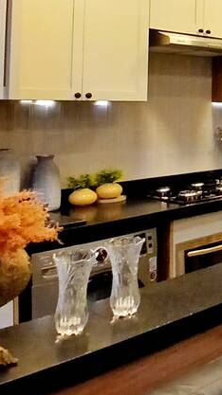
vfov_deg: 41.3
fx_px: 503
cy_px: 87
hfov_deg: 20.2
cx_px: 361
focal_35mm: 48
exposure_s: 1/30
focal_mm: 1.4
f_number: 2.2
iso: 160
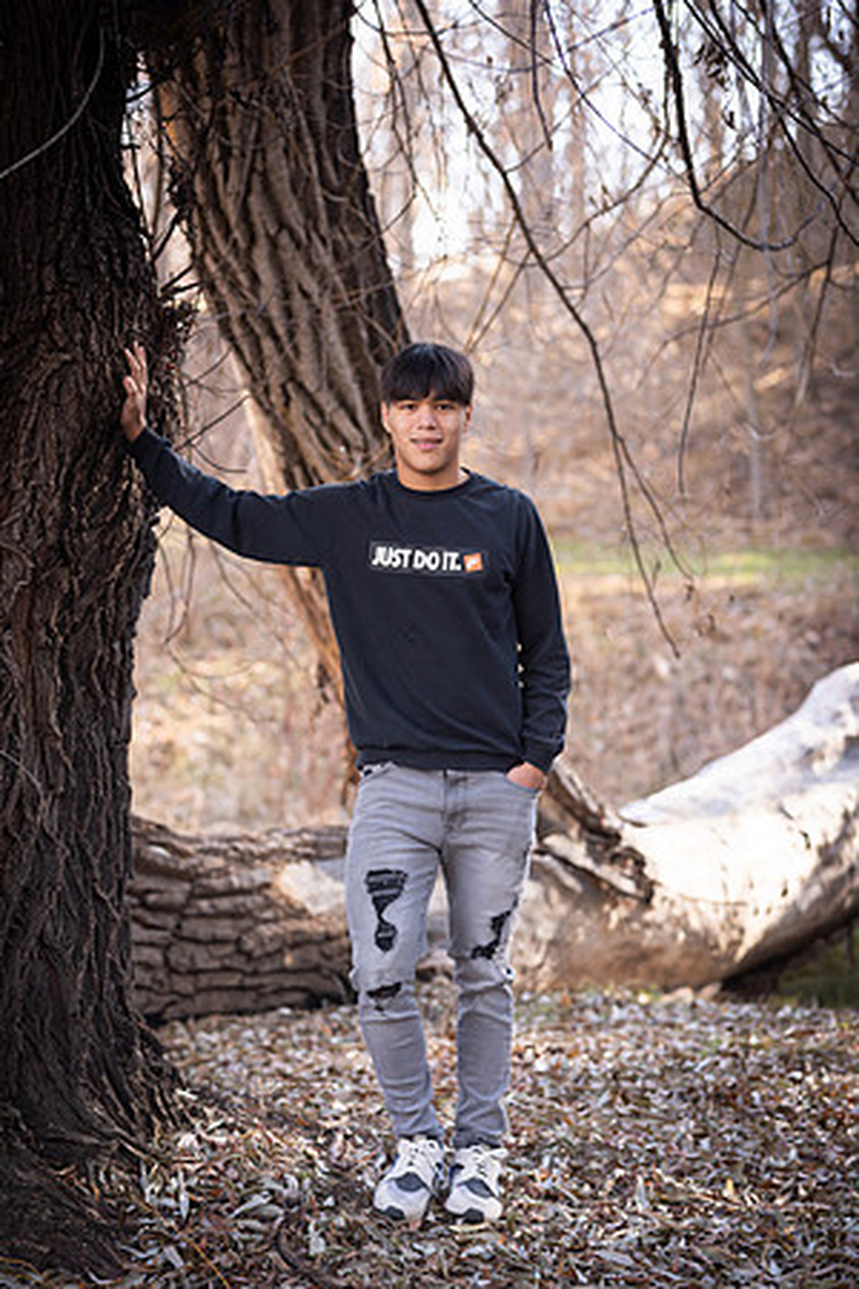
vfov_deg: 23.9
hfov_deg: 16.1
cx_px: 430
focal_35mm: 85
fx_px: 3042
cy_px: 644
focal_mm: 85
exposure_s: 1/125
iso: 100
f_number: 3.2
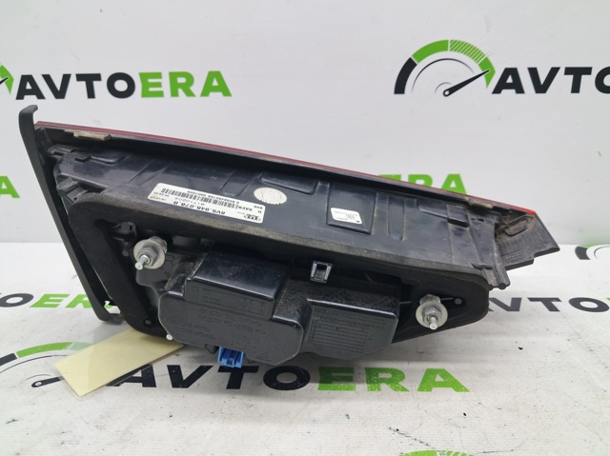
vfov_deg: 51.3
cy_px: 228
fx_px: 475
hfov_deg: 65.4
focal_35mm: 27
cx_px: 305
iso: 50
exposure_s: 1/50
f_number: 1.8
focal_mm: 4
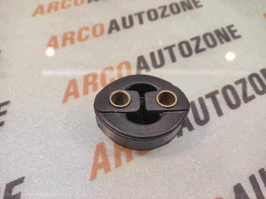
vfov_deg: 74.7
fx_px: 131
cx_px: 133
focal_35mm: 17
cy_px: 100
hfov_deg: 91.1
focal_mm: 4.74
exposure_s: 1/33
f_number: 1.79
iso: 187
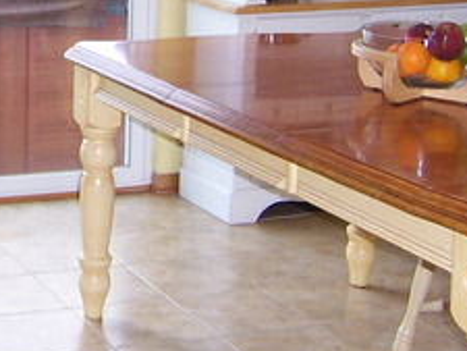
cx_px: -66
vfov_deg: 15.2
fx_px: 1269
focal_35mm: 94
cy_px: -73
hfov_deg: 19.8
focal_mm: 5.5
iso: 140
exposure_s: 1/60
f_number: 2.8
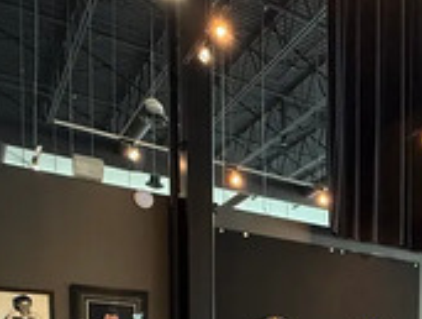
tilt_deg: -1.9
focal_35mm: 49
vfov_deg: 25.6
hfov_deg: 34.9
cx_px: 429
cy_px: 415
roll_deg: -0.2
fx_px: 599
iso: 500
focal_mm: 2.22
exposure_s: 1/120
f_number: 2.2
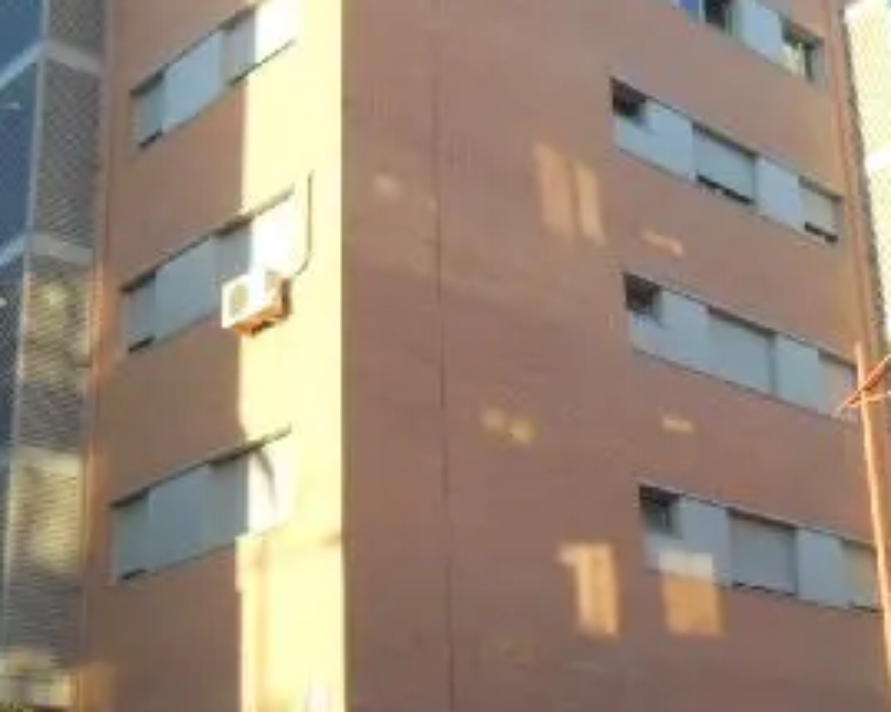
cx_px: 500
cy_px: 407
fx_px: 1529
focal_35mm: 58
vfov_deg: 26.2
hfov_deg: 32.5
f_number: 3.5
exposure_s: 1/160
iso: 125
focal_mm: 4.5
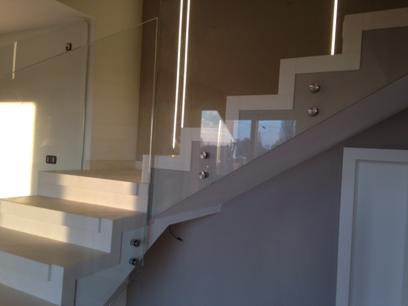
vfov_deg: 42.9
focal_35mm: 33
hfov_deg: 55.4
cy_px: 153
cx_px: 204
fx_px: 389
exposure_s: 1/60
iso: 64
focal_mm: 4.12
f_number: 2.4
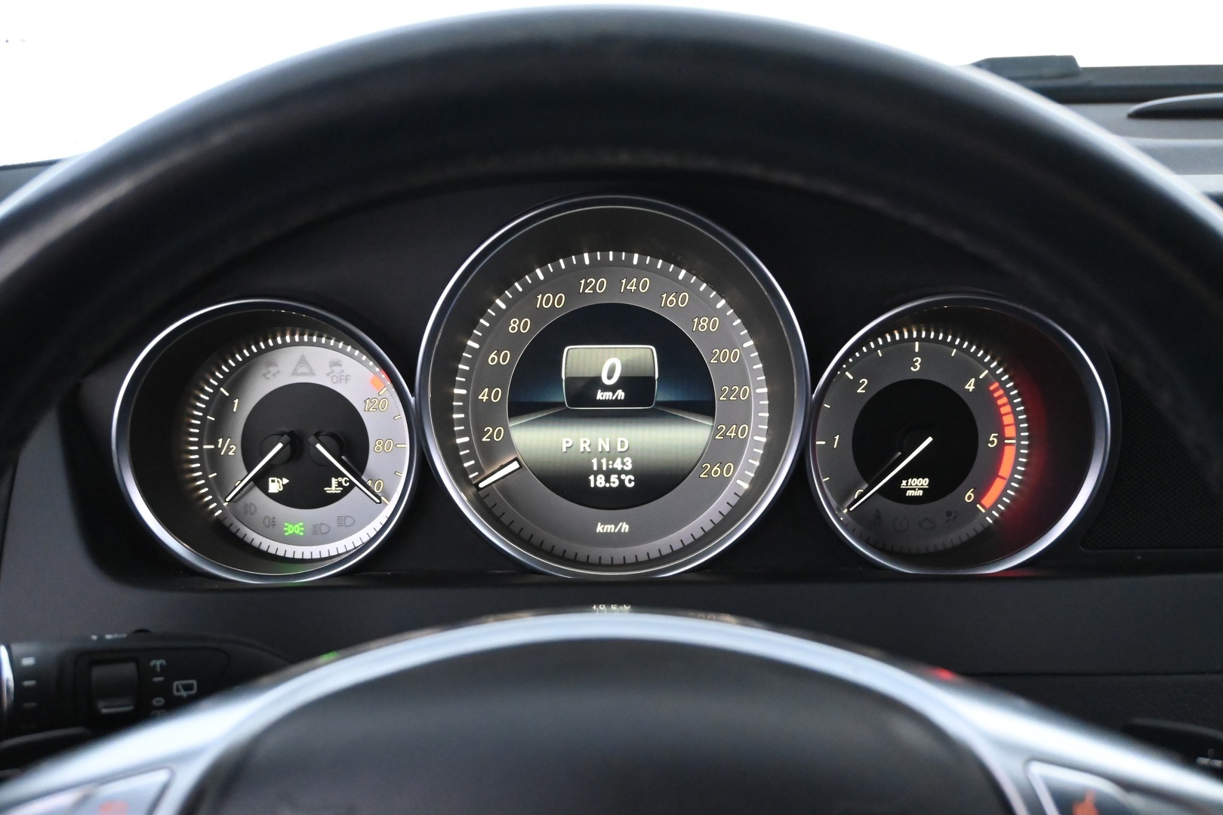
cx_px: 612
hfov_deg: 52.2
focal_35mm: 37
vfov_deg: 36.2
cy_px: 408
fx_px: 1248
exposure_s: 1/40
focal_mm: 24.5
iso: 6400
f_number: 4.5
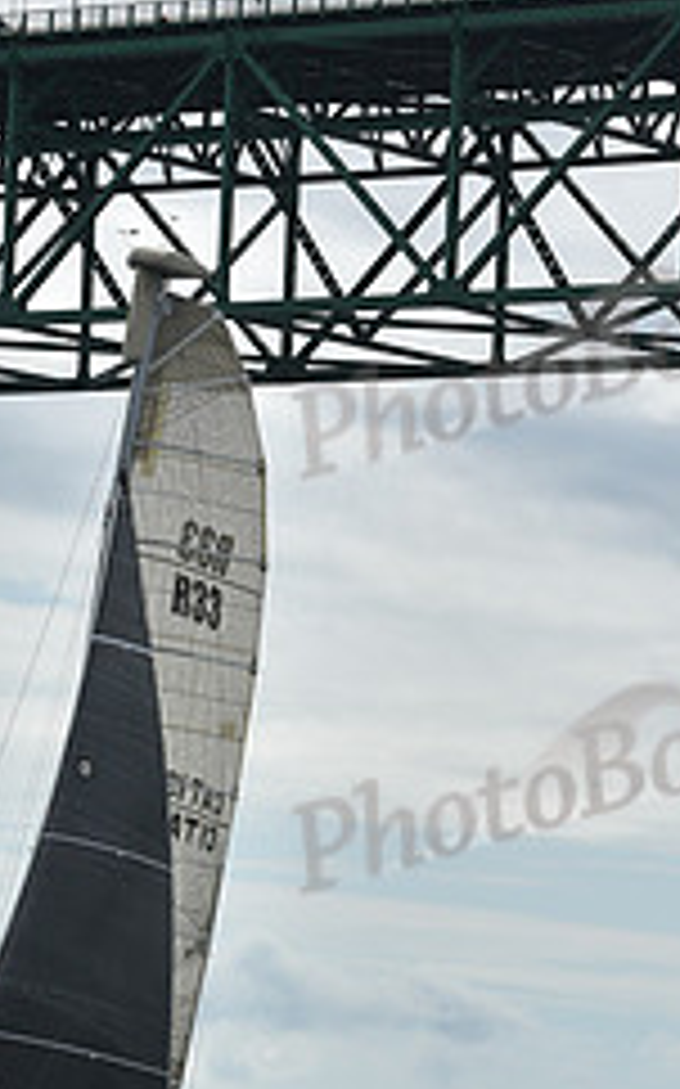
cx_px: 61
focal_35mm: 244
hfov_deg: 5.4
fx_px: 7244
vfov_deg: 8.6
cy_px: 1076
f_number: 13
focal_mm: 100
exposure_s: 1/800
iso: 250
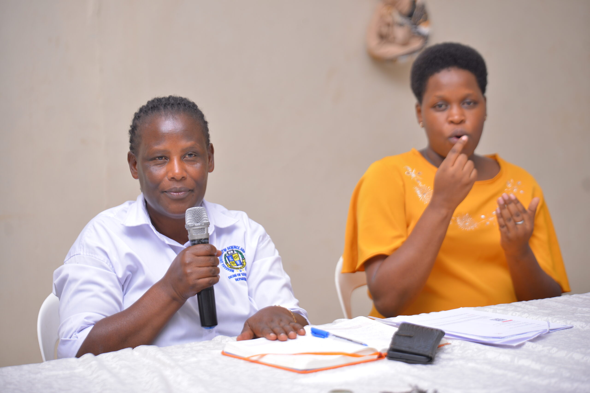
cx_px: 295
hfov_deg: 17.6
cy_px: 196
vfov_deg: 11.8
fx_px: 1901
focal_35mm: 116
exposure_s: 1/250
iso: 200
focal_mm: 116
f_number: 3.5
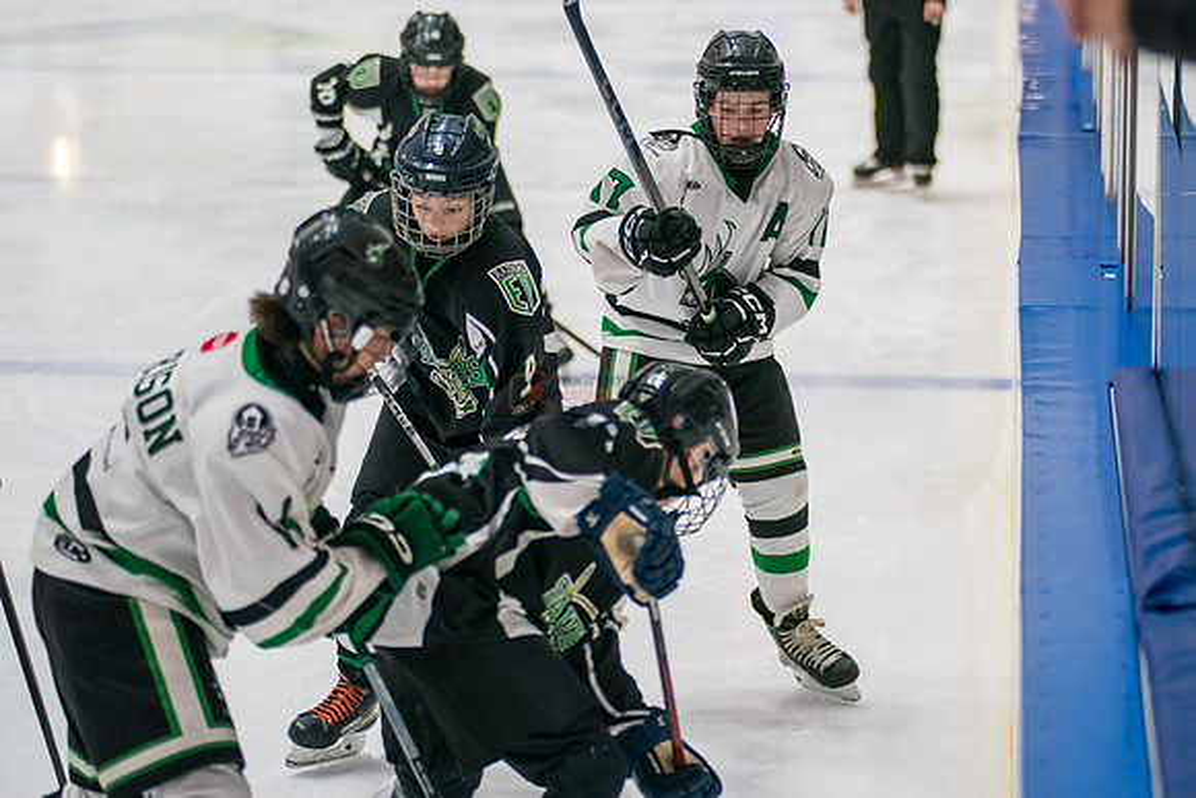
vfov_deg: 9.0
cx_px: 749
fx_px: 5047
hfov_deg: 13.5
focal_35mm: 152
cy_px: 313
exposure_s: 1/1000
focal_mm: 120
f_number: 3.2
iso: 2000
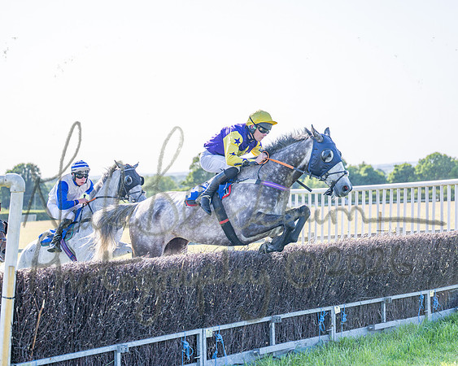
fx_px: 1069
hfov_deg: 24.2
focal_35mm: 79
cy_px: 183
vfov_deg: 19.4
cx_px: 229
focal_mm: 70
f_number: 2.8
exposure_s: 1/2000
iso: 200
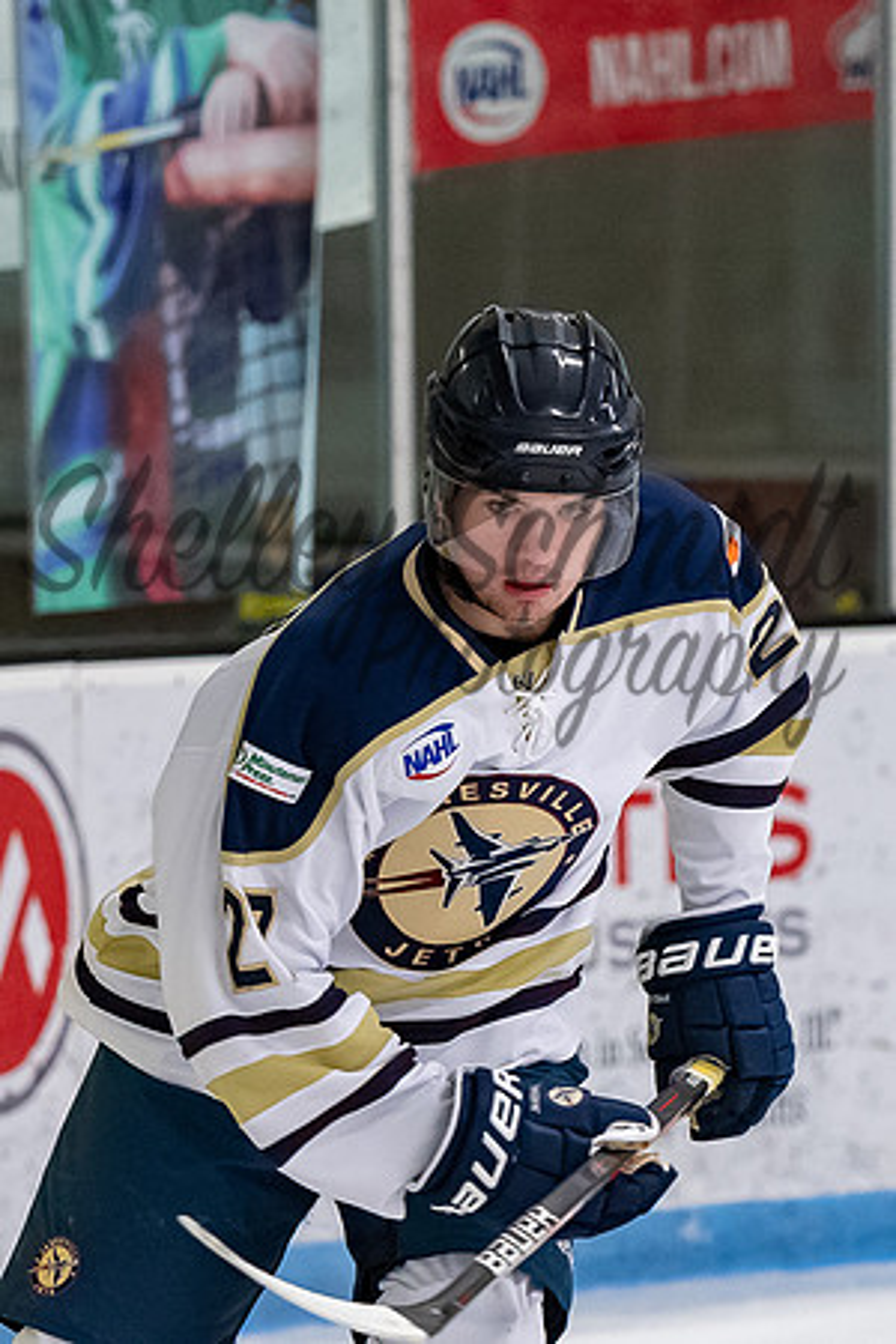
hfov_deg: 3.3
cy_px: 441
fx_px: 15535
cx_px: 590
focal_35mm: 416
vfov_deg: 5.0
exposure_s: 1/800
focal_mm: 135
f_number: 3.2
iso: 2000
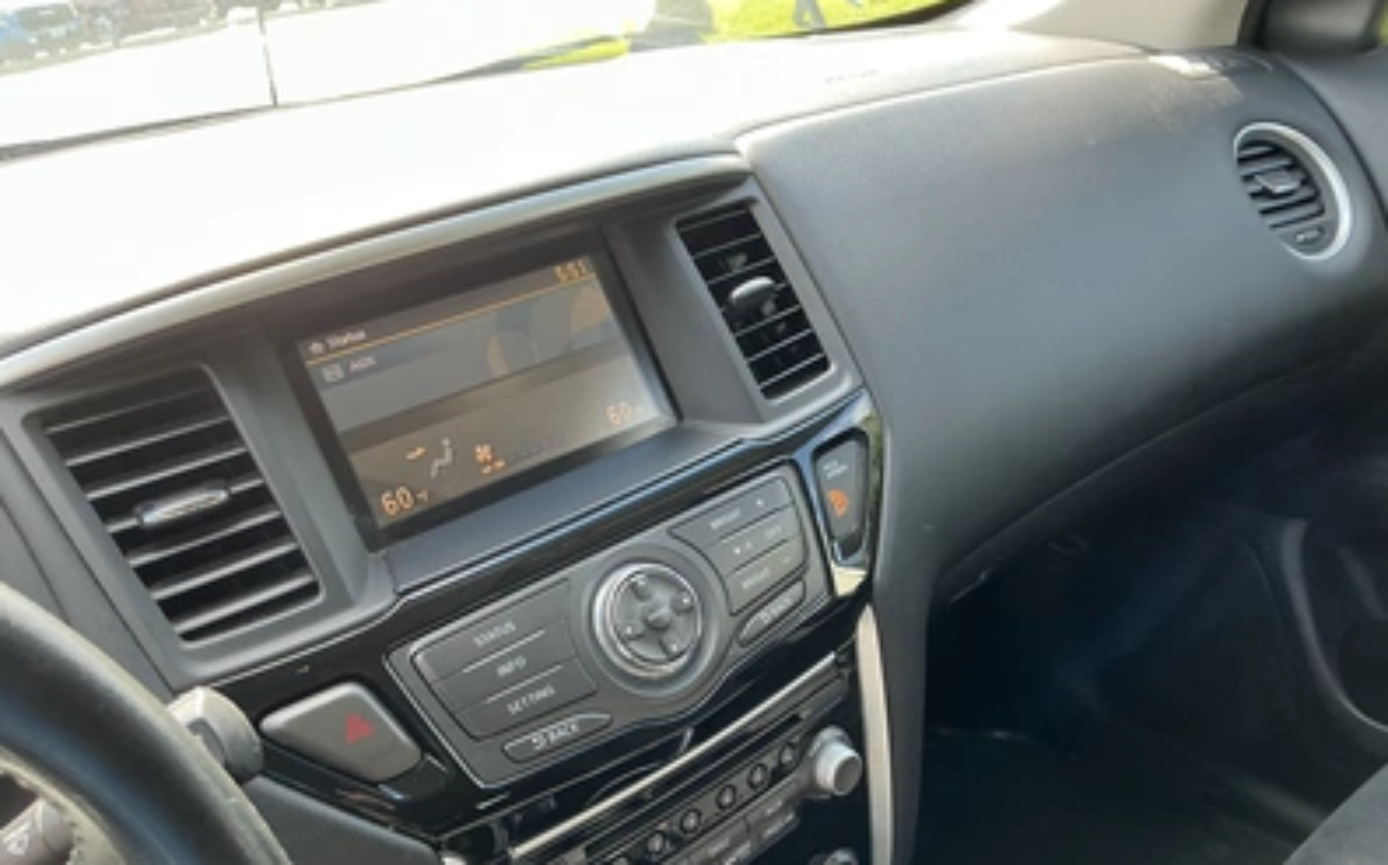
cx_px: 698
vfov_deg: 41.6
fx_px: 1134
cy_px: 511
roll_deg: +7.3
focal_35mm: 30
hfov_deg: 62.9
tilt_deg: -27.1
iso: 40
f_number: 1.8
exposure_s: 1/122
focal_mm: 3
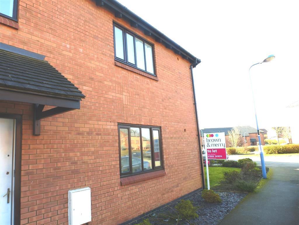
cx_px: 150
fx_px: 207
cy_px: 112
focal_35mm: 24
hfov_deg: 71.6
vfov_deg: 56.8
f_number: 4
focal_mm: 4.3
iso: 100
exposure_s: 1/160
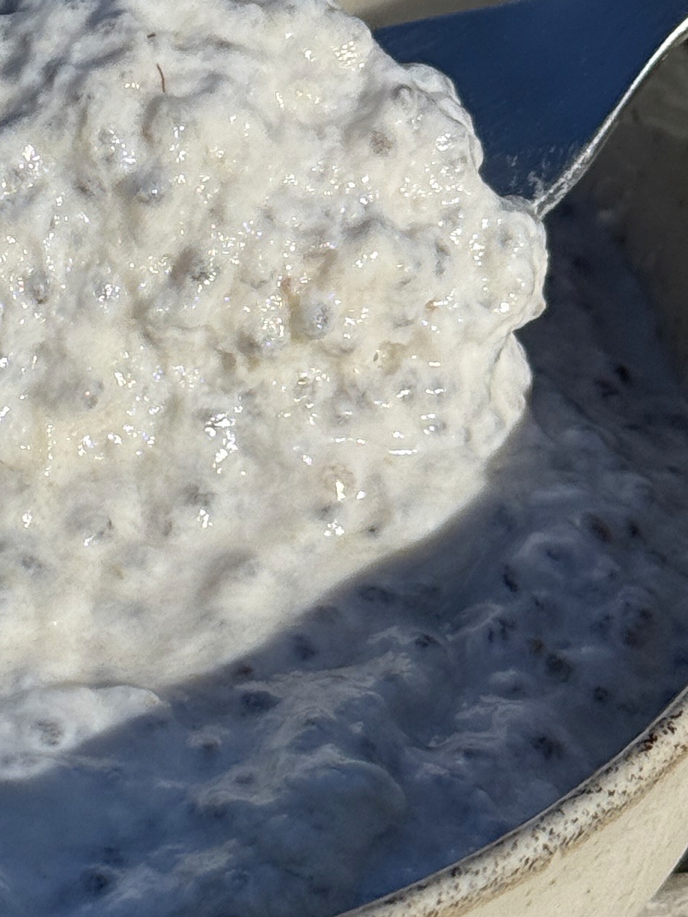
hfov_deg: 9.2
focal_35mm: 158
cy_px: 257
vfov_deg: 12.5
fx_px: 4186
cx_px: -249
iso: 64
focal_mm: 6.76
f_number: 1.78
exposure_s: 1/7143
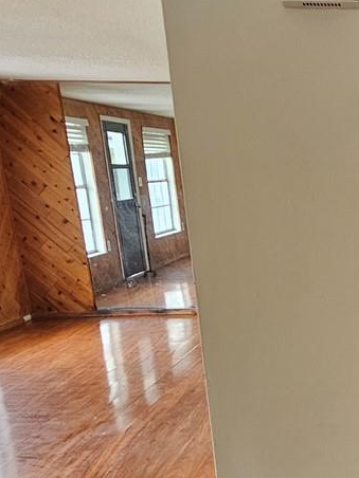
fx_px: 636
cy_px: 386
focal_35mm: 46
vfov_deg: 39.5
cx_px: 489
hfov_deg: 26.0
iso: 100
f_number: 2.2
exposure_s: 1/60
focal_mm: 2.2
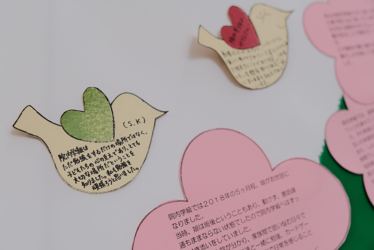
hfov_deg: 41.1
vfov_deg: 28.1
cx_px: 187
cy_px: 125
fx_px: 499
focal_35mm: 48
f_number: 3.5
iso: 1250
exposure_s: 1/100
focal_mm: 32
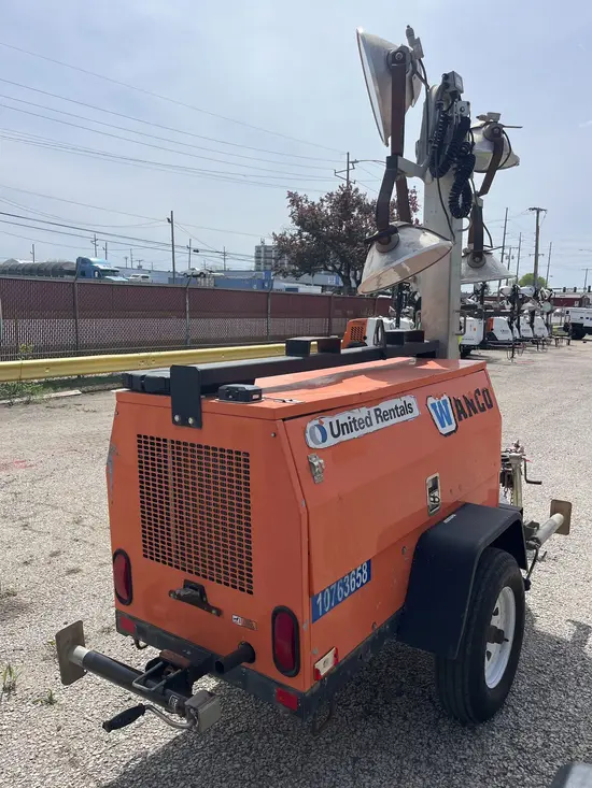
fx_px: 593
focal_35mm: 26
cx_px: 296
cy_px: 394
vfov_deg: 67.3
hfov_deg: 53.1
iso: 50
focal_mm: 5.1
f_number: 1.6
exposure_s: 1/5556
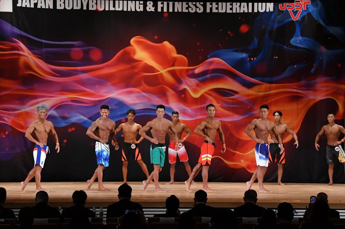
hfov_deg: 20.0
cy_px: 114
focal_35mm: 102
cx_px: 172
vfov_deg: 13.4
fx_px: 977
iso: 3200
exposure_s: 1/400
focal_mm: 68
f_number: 5.6
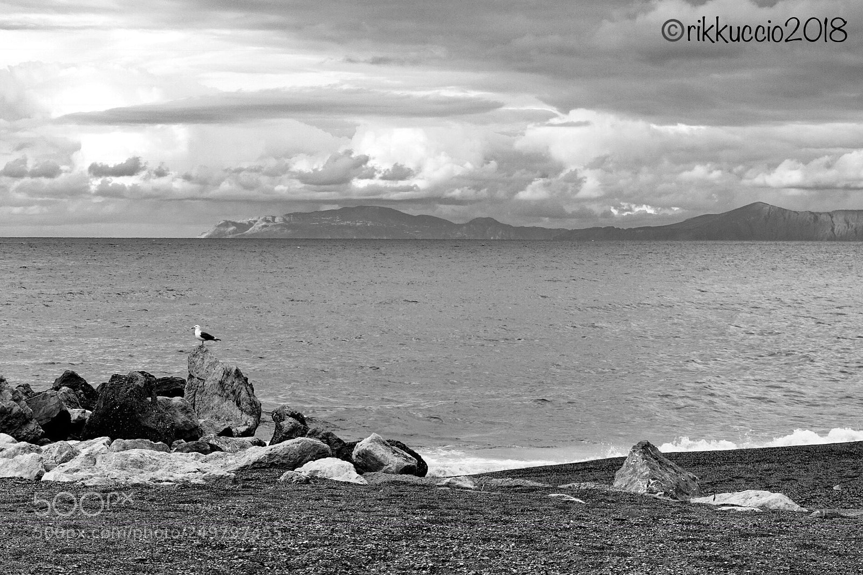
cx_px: 432
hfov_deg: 28.8
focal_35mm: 70
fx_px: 1678
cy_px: 288
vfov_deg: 19.4
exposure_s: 1/125
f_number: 4
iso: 100
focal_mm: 25.7
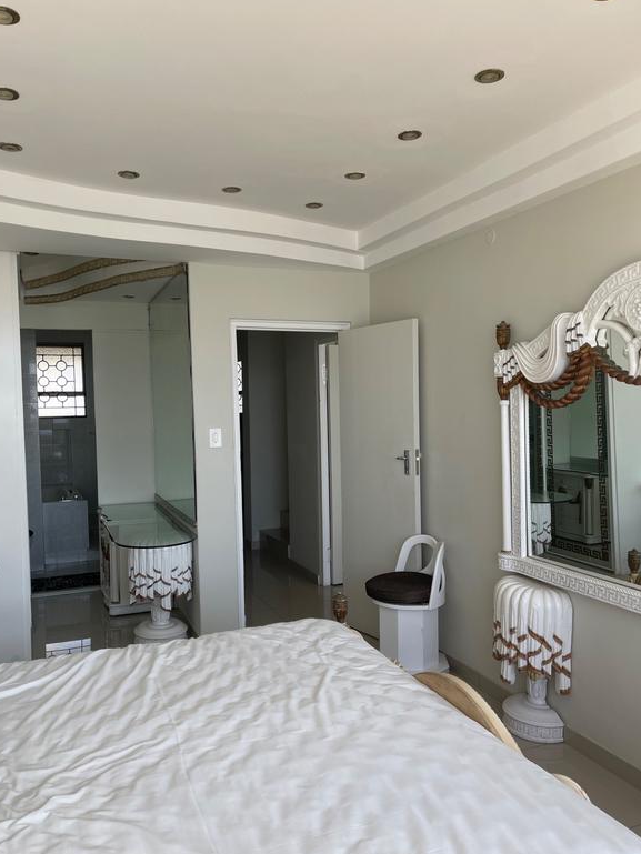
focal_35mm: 26
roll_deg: +1.5
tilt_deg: -2.6
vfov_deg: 67.3
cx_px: 319
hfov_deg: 53.1
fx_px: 642
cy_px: 435
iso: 32
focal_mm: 5.1
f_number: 1.6
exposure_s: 1/445
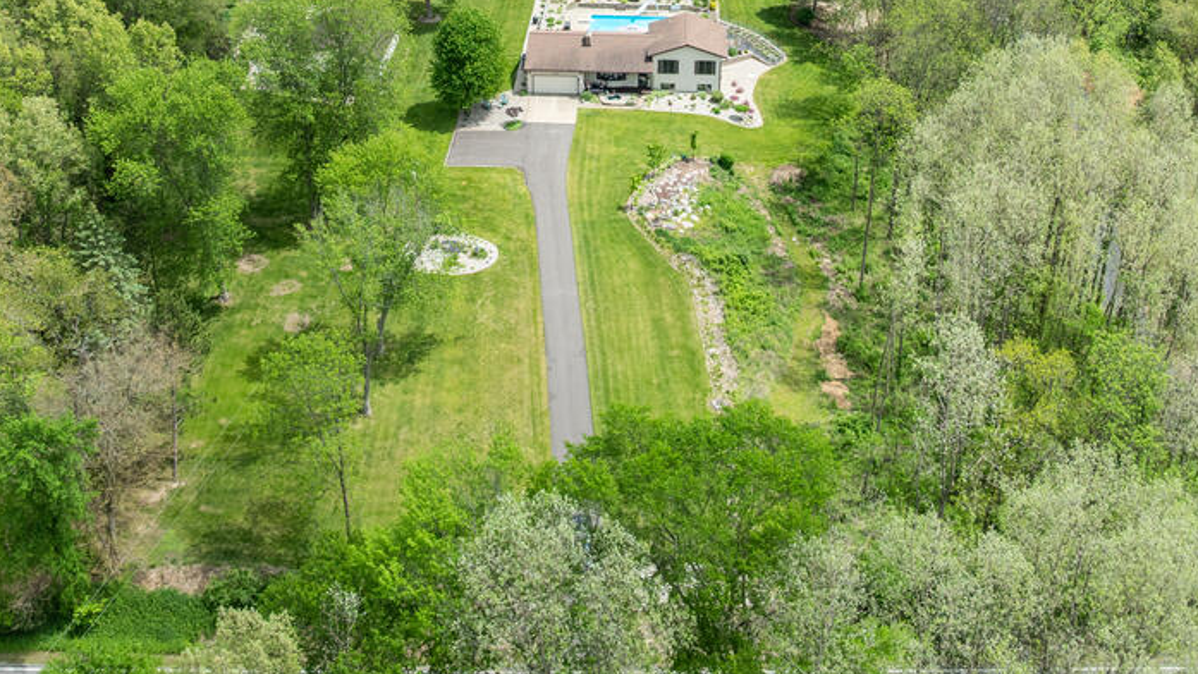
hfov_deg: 45.4
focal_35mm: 45
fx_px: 1429
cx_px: 559
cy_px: 37
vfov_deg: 25.5
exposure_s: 1/1600
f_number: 2.8
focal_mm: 12.29
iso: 160
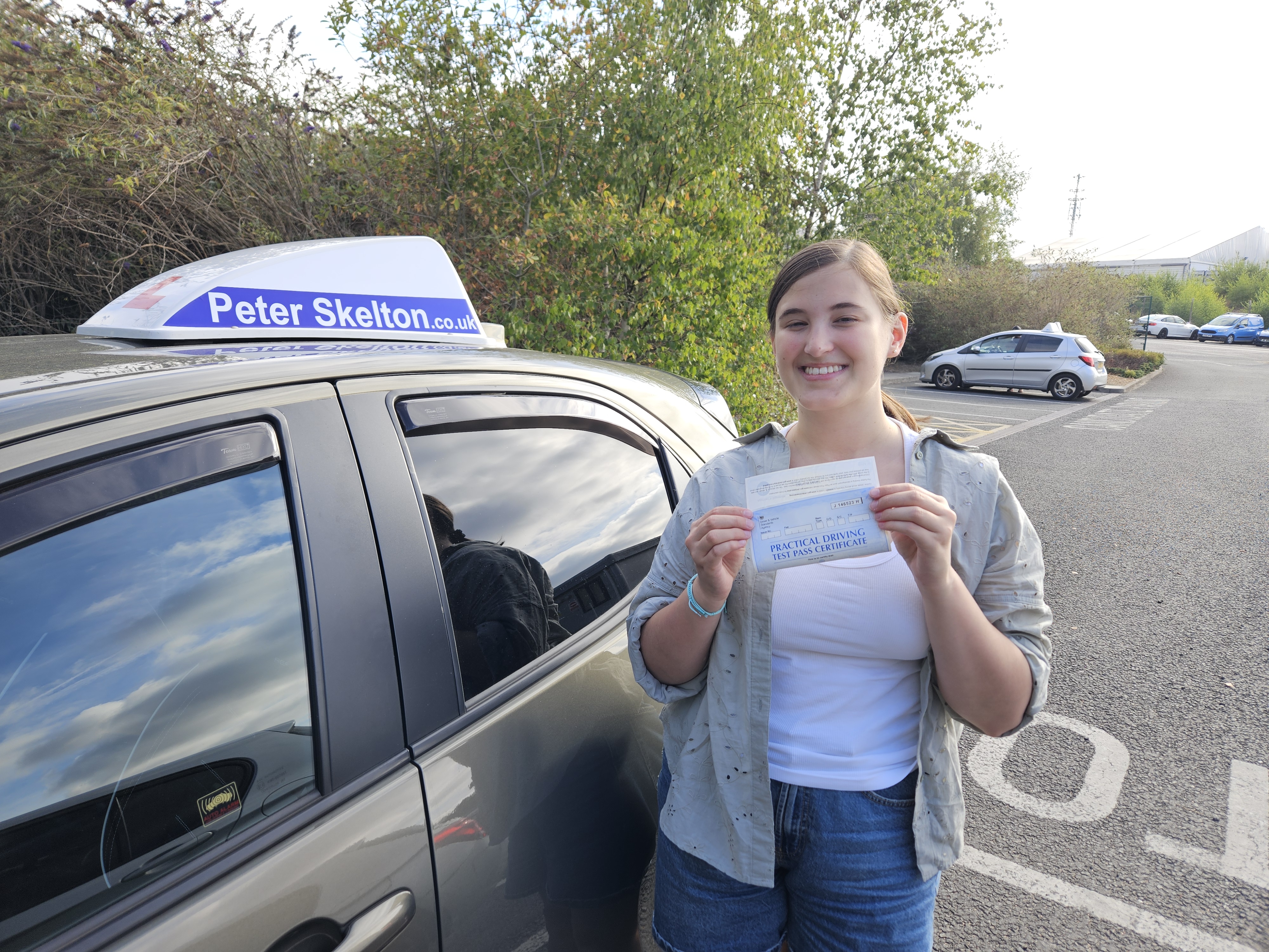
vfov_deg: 58.9
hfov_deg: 73.9
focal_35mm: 23
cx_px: 634
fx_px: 843
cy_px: 476
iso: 25
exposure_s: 1/308
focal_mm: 5.4
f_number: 1.8
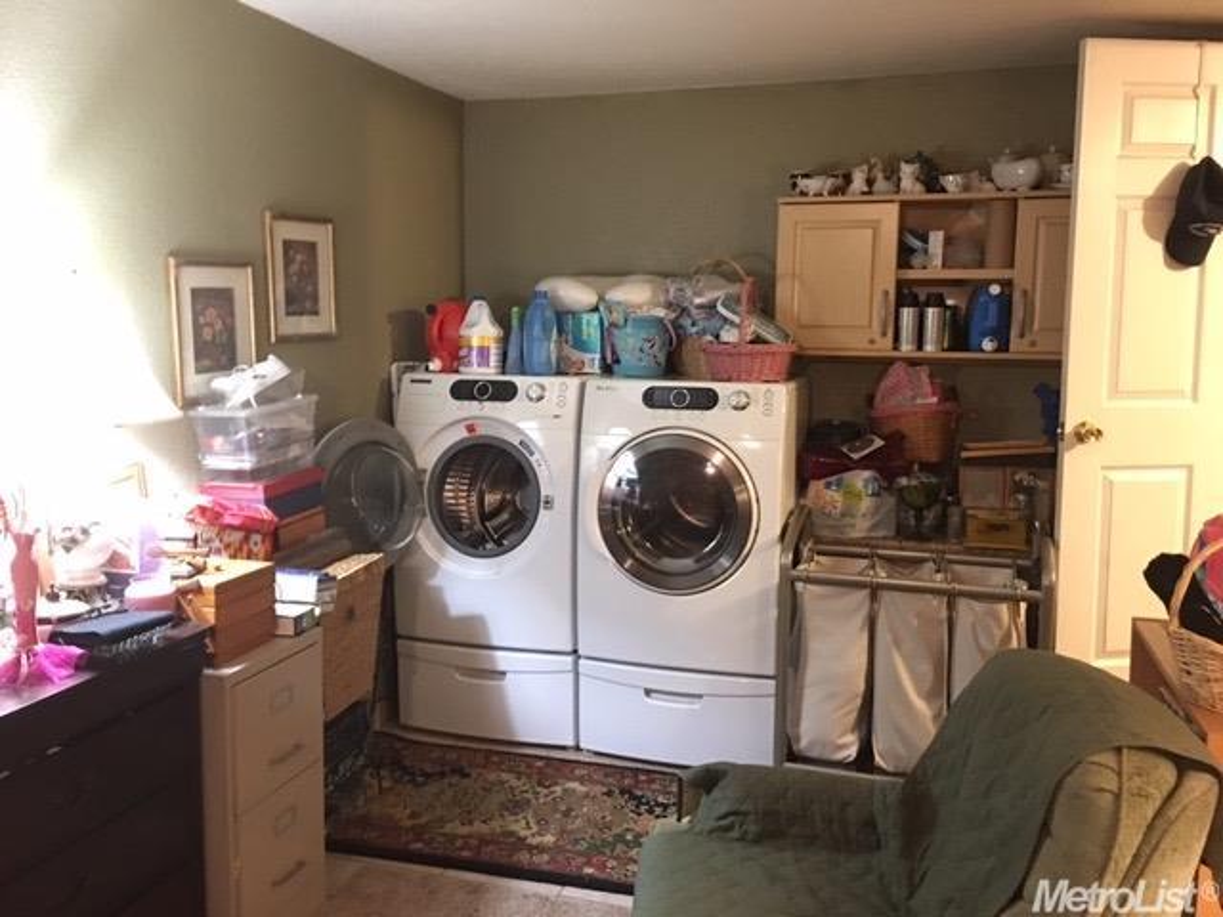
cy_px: 458
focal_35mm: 29
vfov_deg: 48.2
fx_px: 1025
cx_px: 612
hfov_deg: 61.7
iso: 125
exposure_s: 1/4
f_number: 2.2
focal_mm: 4.15
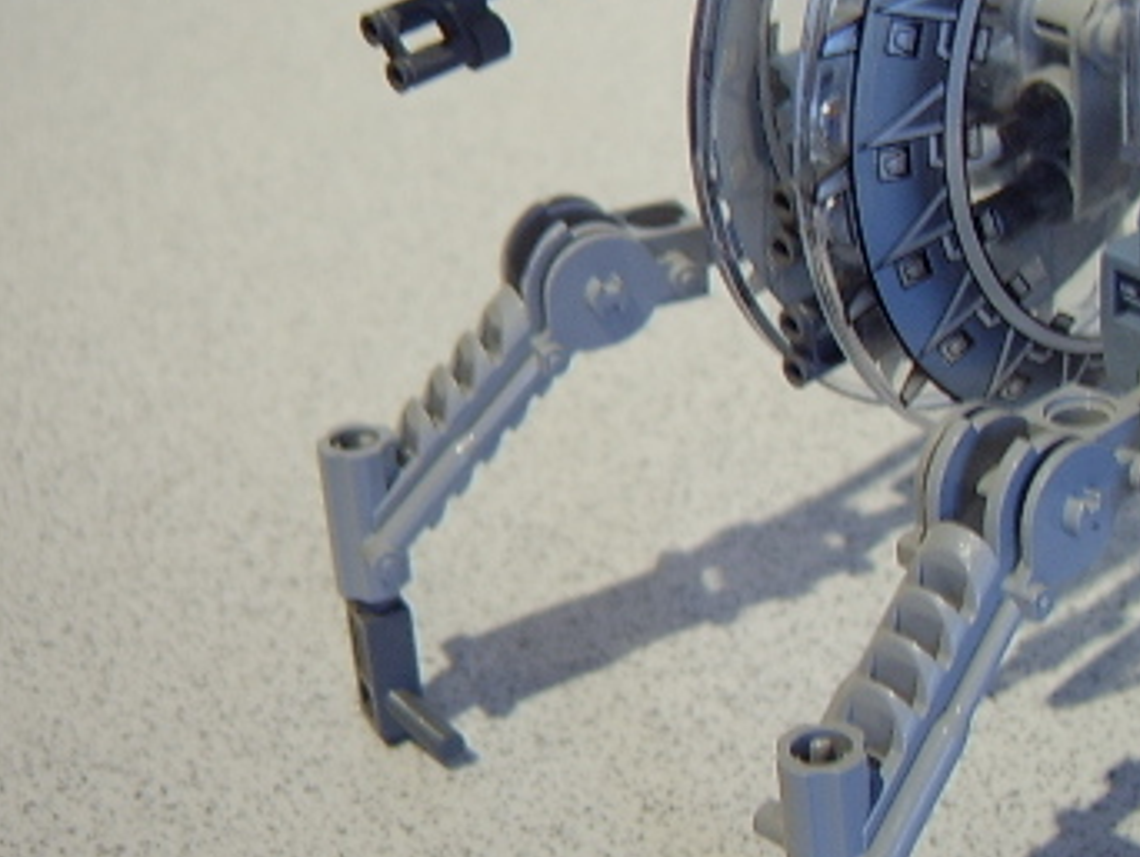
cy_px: 323
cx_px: 917
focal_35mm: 58
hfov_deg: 32.3
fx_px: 1911
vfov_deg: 25.2
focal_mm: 8.13
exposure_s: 1/18
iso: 100
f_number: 2.7
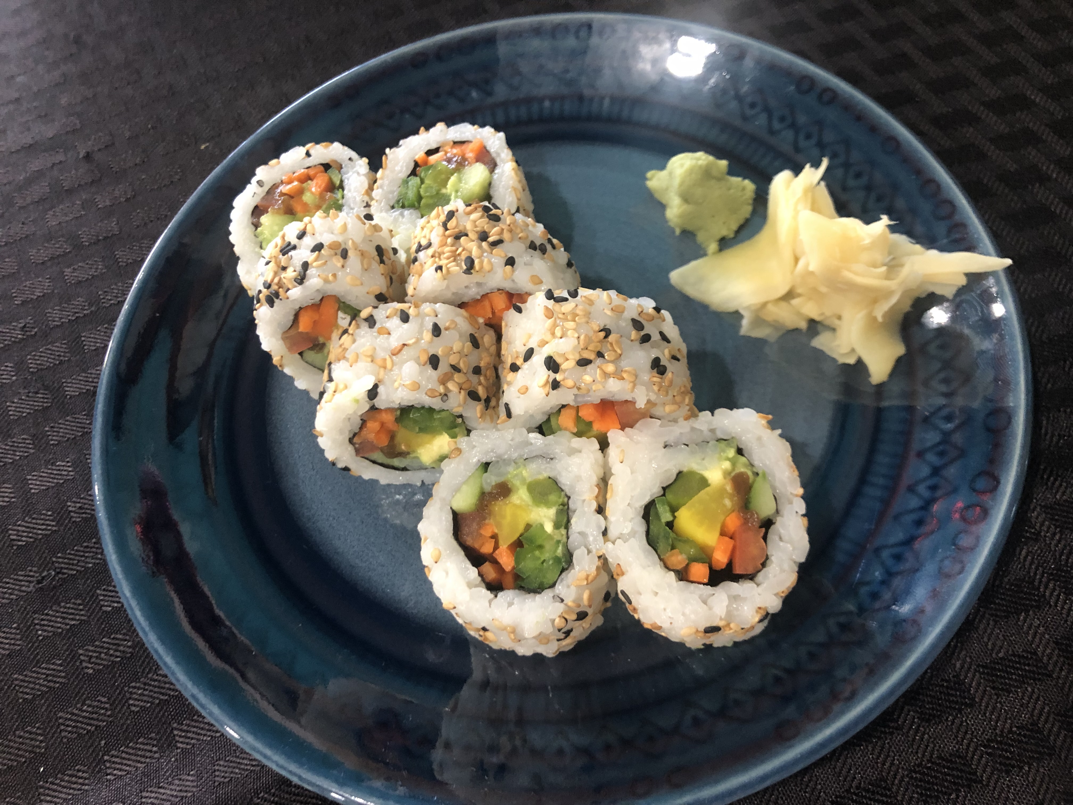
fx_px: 868
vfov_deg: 49.7
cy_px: 402
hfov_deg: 63.4
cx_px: 536
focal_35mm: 28
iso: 100
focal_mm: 4
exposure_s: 1/12
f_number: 1.8
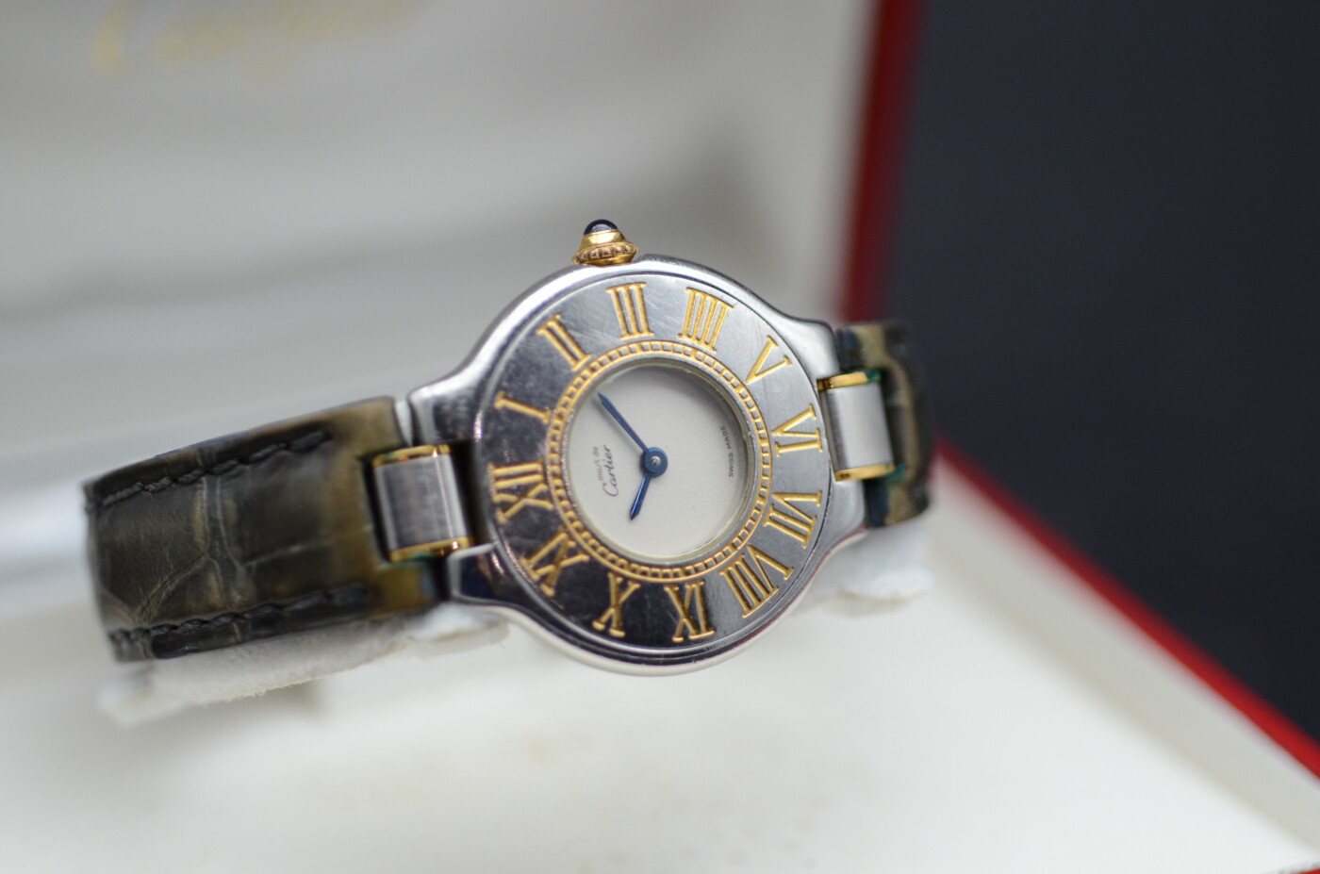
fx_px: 3293
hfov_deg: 22.7
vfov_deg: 15.1
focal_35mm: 90
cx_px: 660
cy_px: 437
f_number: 3.2
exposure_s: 1/640
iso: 800
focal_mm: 60
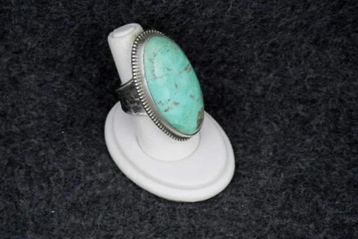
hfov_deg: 19.8
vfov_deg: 13.3
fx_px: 1025
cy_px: 108
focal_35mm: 103
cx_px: 161
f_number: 4.4
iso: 200
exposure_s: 1/5.8
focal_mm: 16
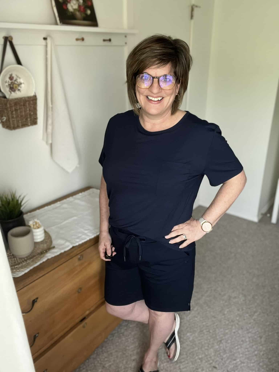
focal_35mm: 30
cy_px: 186
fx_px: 322
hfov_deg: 46.8
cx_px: 140
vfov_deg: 60.0
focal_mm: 2.71
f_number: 2.2
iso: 100
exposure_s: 1/60
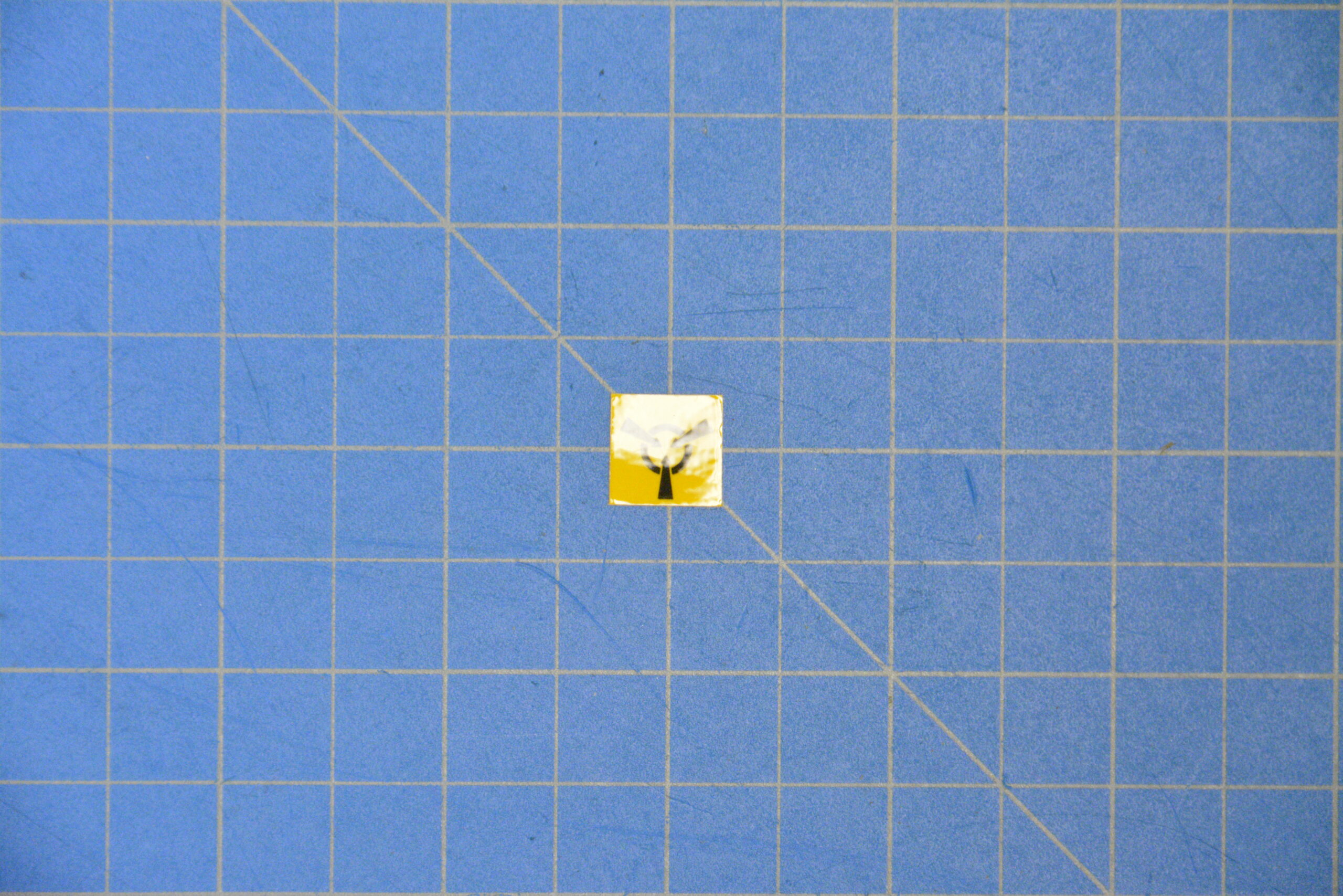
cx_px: 672
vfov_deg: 4.6
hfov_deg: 6.9
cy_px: 448
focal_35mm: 300
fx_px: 11191
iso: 6400
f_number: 8
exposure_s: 1/10
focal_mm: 200
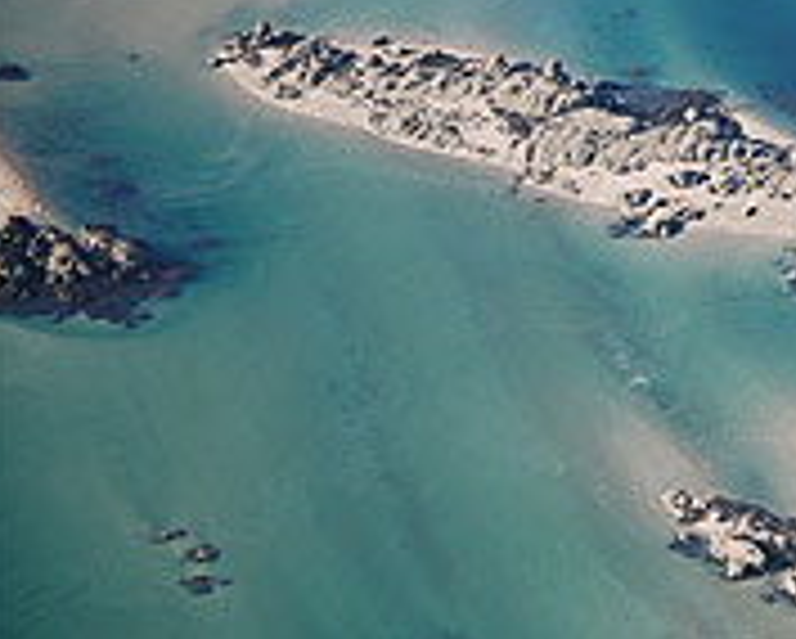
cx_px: 994
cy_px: 290
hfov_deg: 5.6
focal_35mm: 340
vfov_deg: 4.6
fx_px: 8023
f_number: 5.6
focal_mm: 95
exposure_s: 1/500
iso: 200
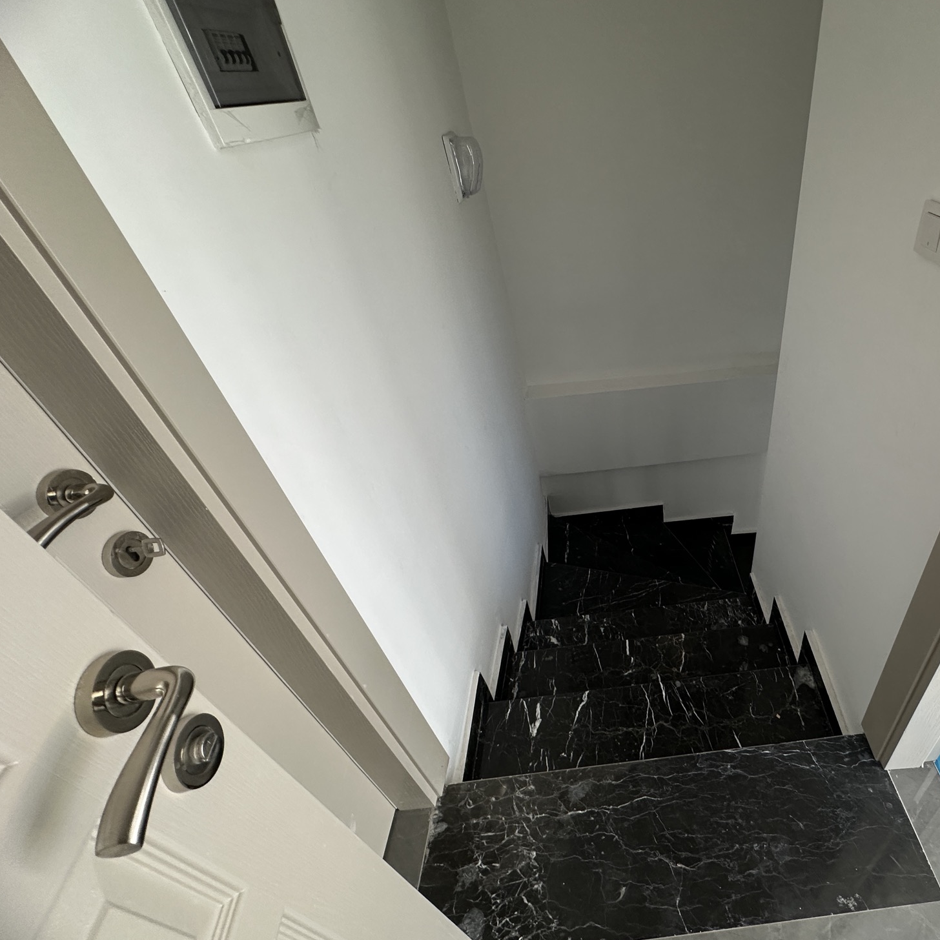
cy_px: 462
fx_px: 522
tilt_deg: -35.8
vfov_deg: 84.0
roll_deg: +4.7
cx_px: 630
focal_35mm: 17
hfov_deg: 81.0
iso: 125
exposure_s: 1/99
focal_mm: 2.22
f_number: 2.2
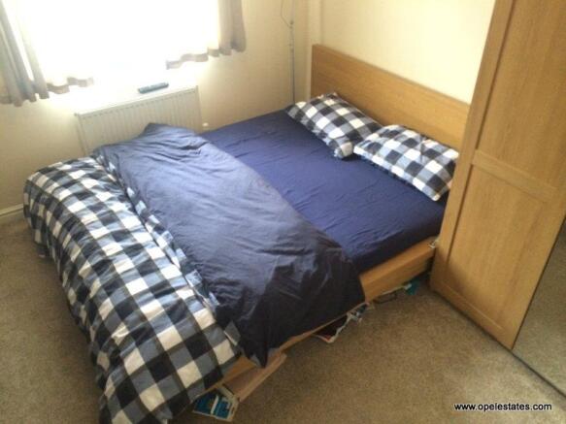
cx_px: 283
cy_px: 212
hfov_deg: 60.0
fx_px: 490
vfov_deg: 46.8
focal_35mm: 30
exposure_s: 1/25
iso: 320
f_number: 2.2
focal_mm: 4.12
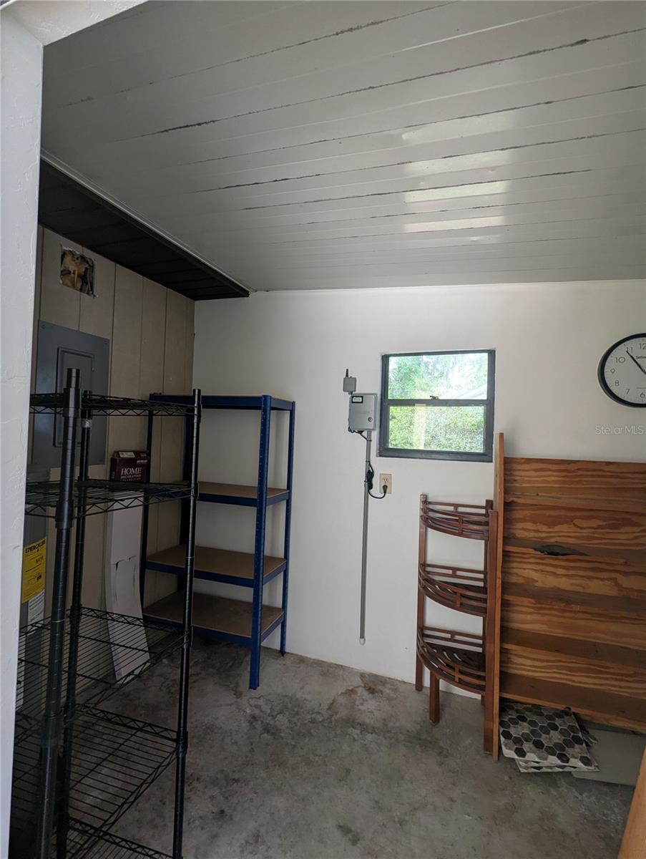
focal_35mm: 16
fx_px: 397
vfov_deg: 94.4
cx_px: 323
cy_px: 430
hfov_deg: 78.2
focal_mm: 2.35
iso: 60
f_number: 2.2
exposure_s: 1/56.3
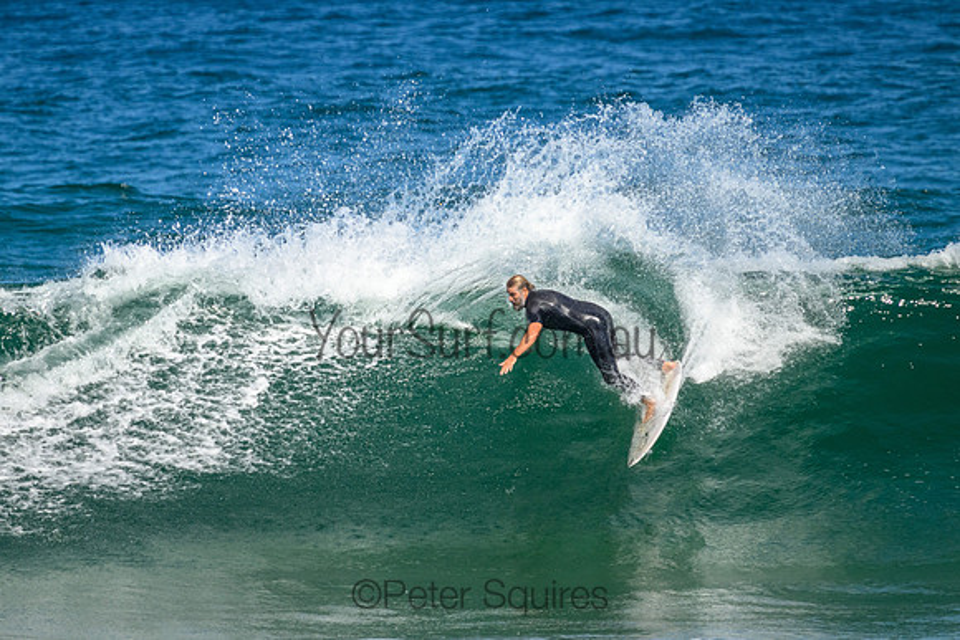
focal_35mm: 920
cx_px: 410
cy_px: 274
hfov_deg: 2.2
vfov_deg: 1.5
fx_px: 24547
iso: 1250
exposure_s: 1/2000
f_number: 11
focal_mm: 800
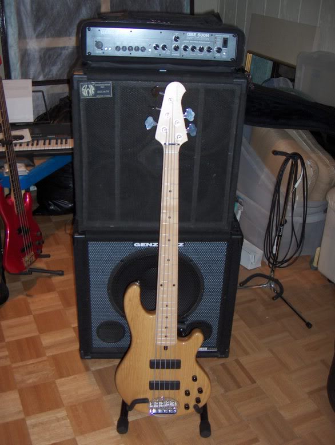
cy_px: 222
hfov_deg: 36.9
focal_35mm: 39
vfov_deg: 47.8
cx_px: 168
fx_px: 502
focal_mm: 8
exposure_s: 1/60
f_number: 2.8
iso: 100
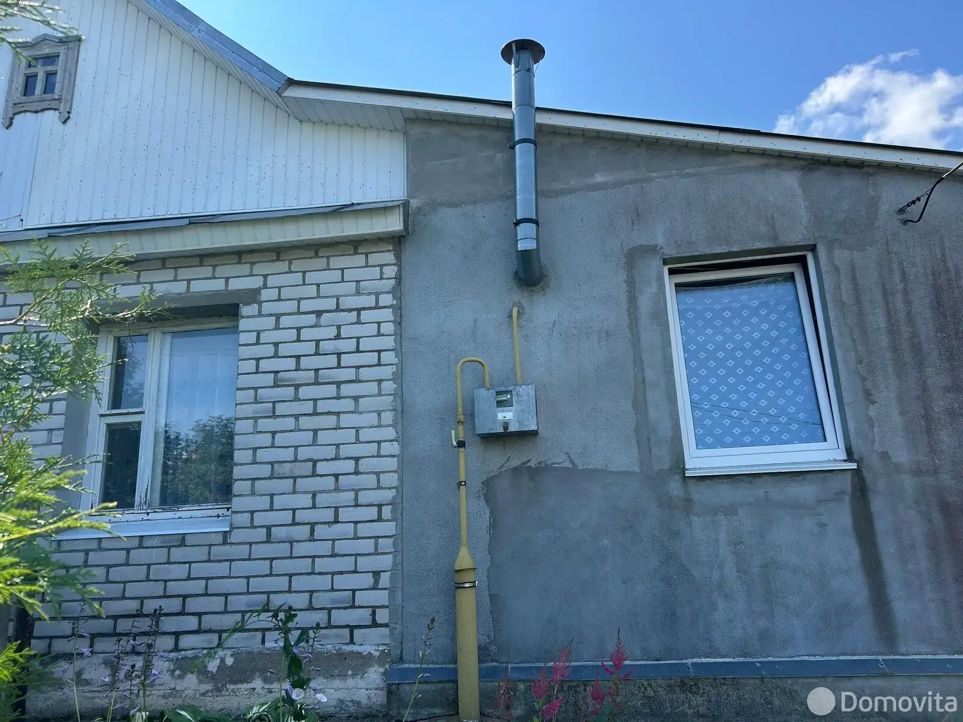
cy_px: 361
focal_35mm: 26
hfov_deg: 67.3
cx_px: 482
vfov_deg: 53.1
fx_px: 723
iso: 50
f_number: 1.5
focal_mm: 5.7
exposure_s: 1/1412
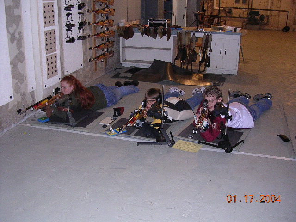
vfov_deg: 37.7
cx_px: 148
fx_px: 325
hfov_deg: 49.0
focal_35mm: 38
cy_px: 111
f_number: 2.8
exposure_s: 1/60.1
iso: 400
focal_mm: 5.8
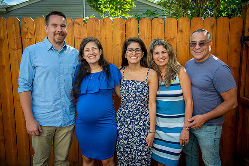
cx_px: 124
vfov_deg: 38.9
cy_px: 83
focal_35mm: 34
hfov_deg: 55.8
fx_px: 235
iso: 125
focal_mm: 34
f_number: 4
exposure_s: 1/320
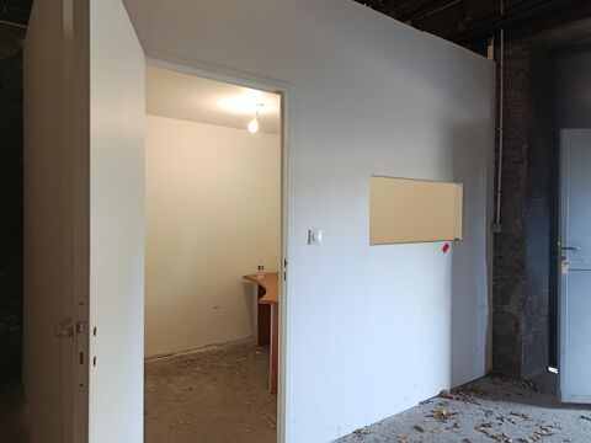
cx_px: 296
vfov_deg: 56.8
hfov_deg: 71.6
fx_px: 410
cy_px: 222
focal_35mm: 24
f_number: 1.7
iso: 726
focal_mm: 5.24
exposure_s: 1/100
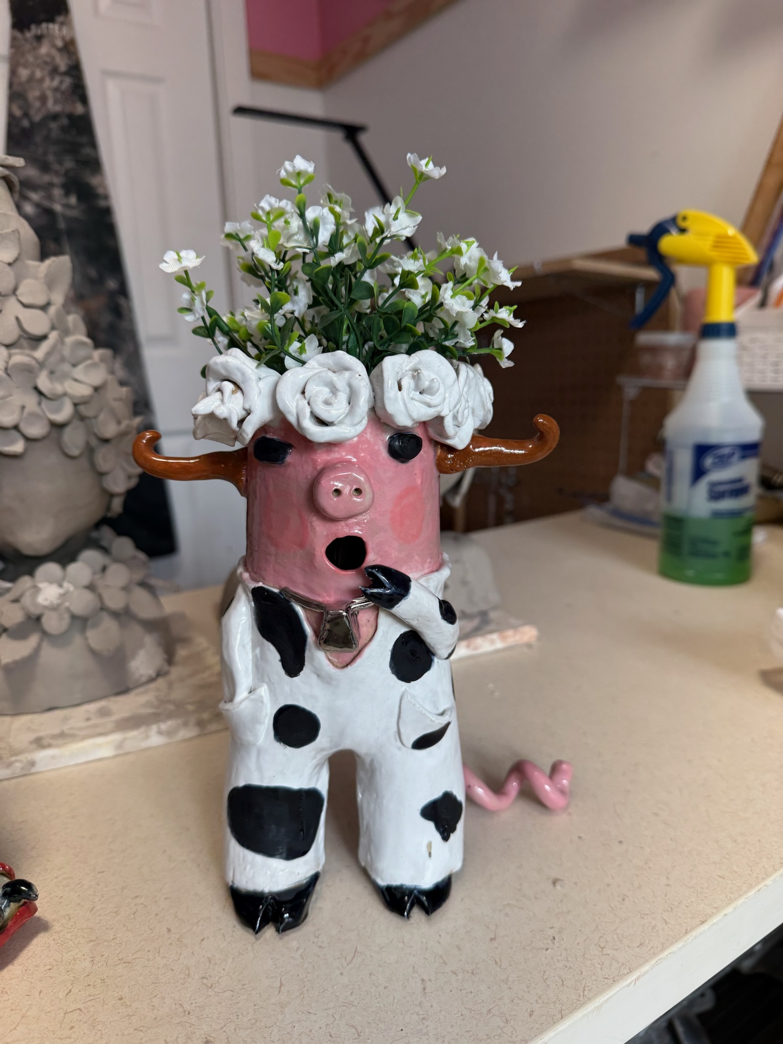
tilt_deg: -12.7
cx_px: 392
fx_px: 724
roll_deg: +2.7
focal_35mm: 24
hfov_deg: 56.8
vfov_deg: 71.6
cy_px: 522
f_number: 1.78
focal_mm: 6.76
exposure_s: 1/120
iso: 125
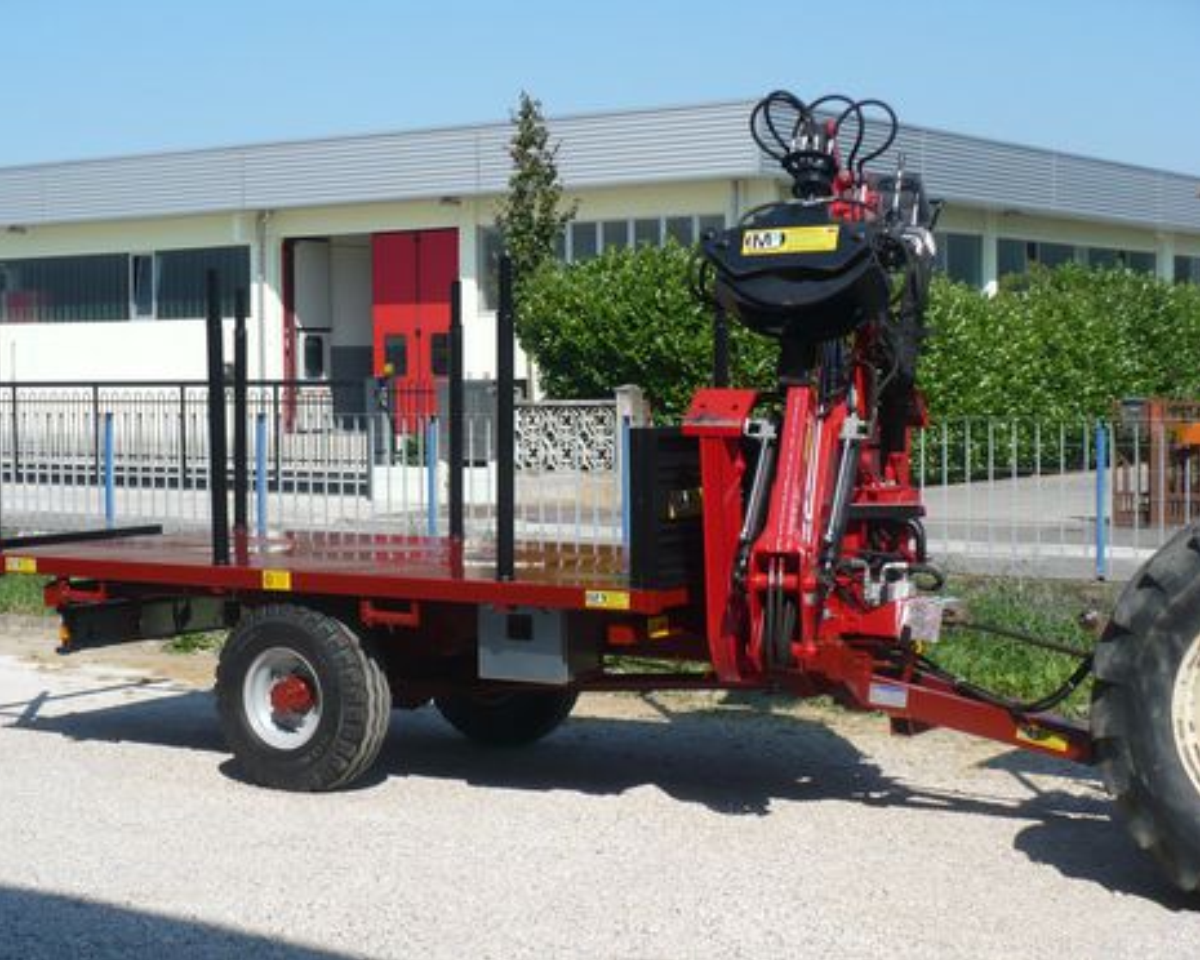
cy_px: 479
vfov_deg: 24.2
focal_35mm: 63
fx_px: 2237
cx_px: 560
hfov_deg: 30.0
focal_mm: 9.9
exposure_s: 1/1300
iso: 100
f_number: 3.1
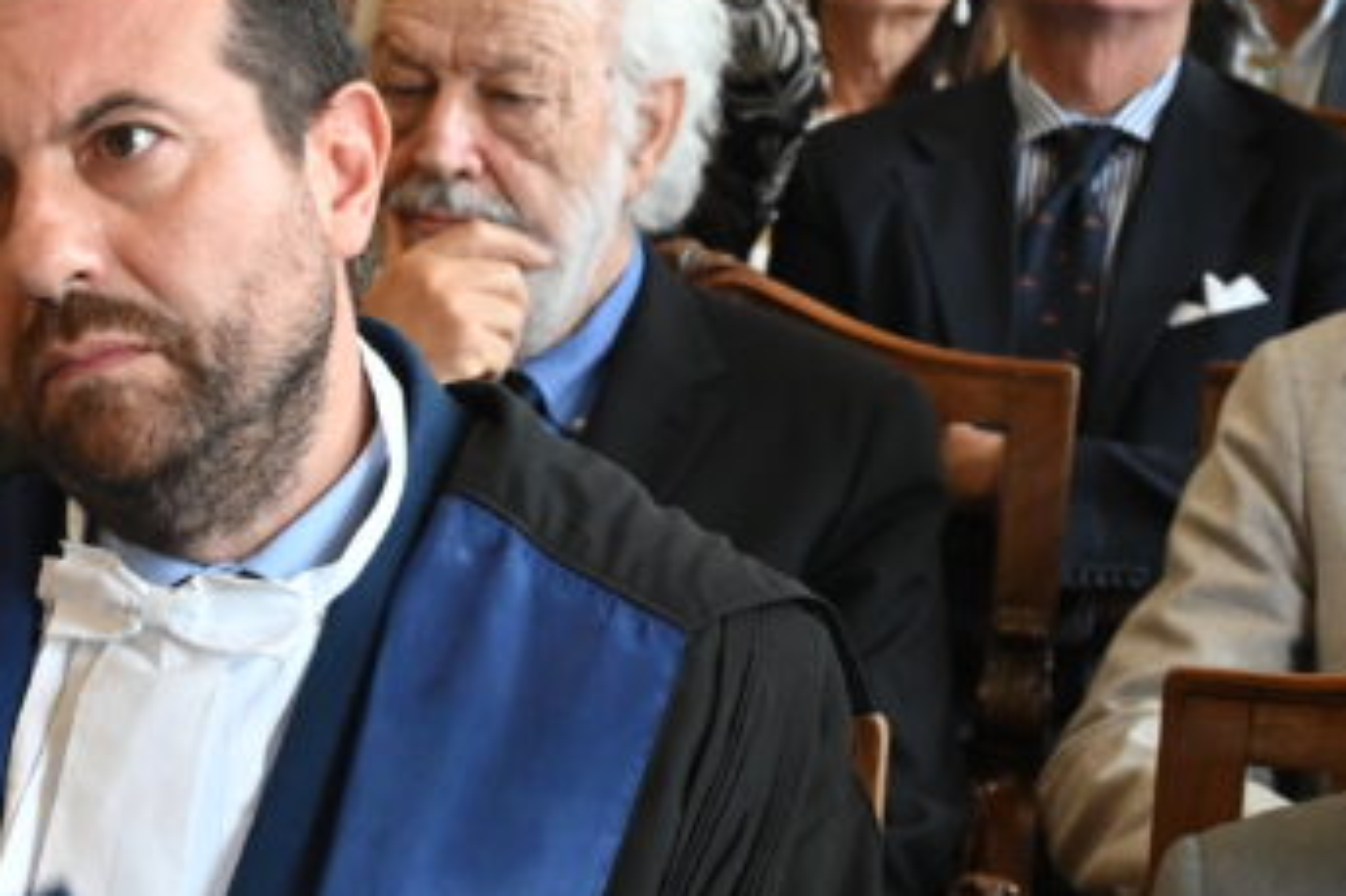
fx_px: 5344
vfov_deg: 9.6
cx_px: -442
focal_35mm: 143
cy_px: 587
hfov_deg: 13.8
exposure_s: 1/100
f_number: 8
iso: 3200
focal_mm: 48
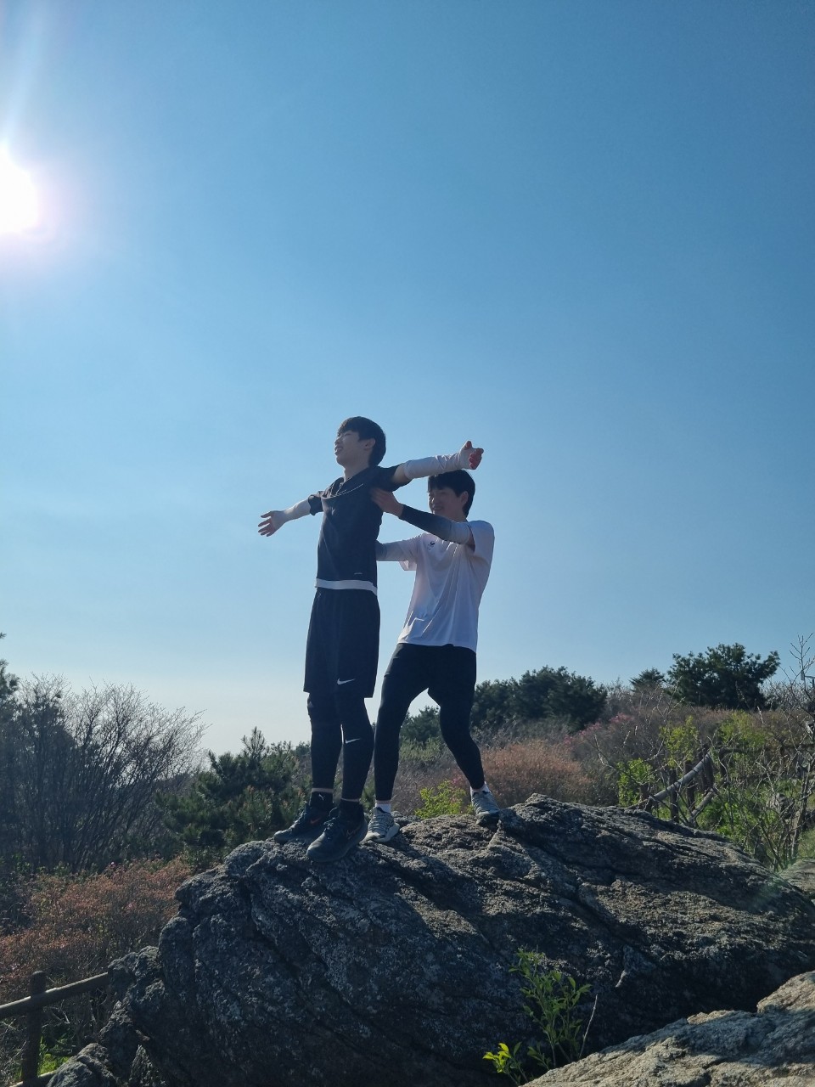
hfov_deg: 53.1
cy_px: 544
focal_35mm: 26
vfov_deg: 67.3
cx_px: 408
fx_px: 816
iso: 50
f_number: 1.8
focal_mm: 5.4
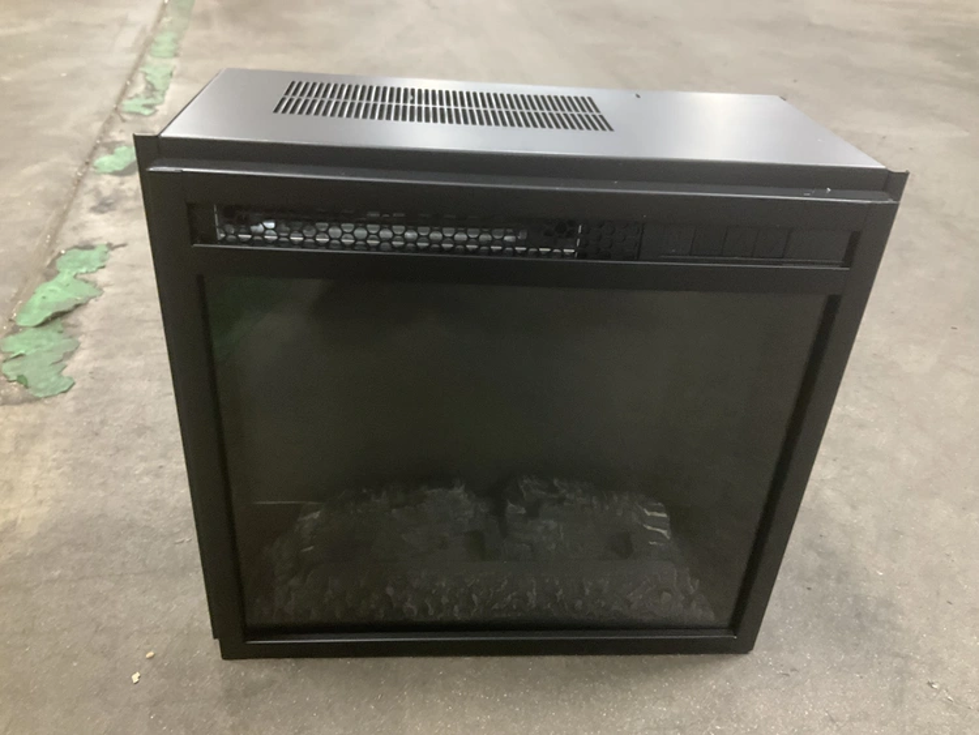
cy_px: 368
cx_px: 490
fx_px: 820
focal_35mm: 29
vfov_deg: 48.3
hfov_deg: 61.6
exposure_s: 1/30
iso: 500
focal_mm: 3
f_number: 1.8
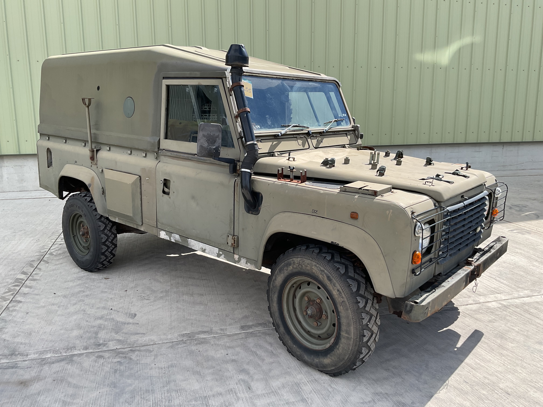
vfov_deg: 48.2
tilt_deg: -11.2
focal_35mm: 29
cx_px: 272
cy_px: 204
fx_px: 455
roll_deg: +0.9
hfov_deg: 61.7
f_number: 1.8
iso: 16
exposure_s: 1/1076
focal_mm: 3
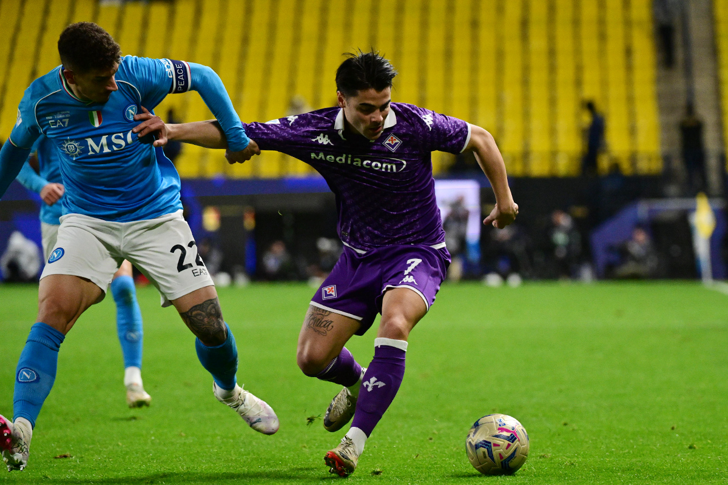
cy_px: 242
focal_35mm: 210
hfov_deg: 9.8
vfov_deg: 6.5
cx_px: 364
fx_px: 4246
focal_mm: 210
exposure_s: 1/1600
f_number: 4
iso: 5000
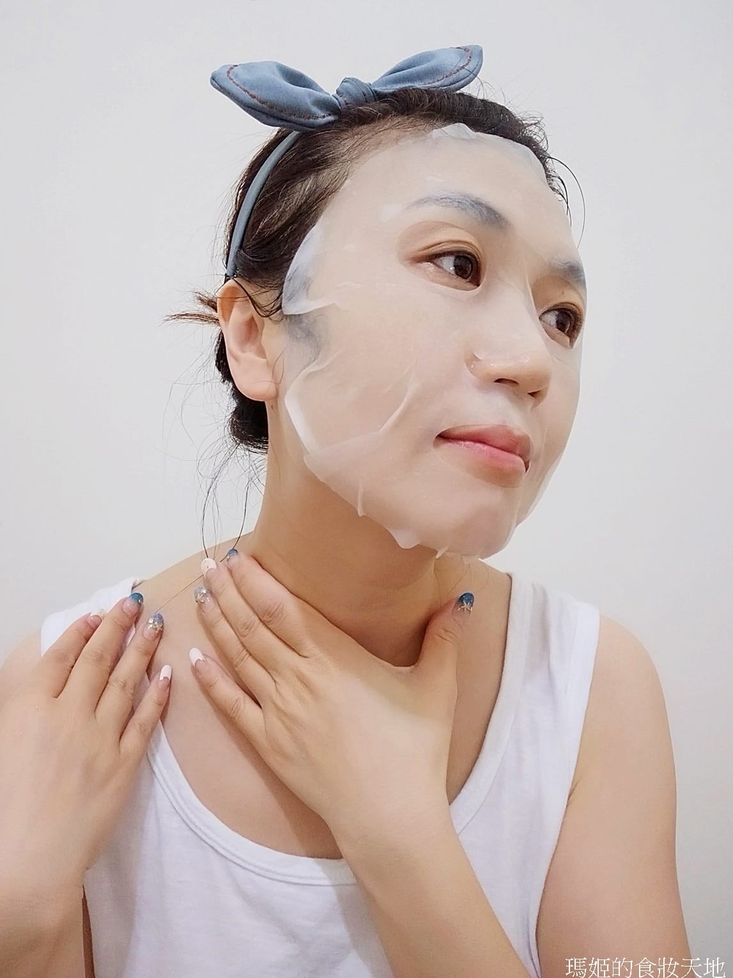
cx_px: 352
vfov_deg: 73.9
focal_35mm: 23
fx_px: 650
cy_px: 476
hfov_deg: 58.8
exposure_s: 1/24
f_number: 2
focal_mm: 3.86
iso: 640
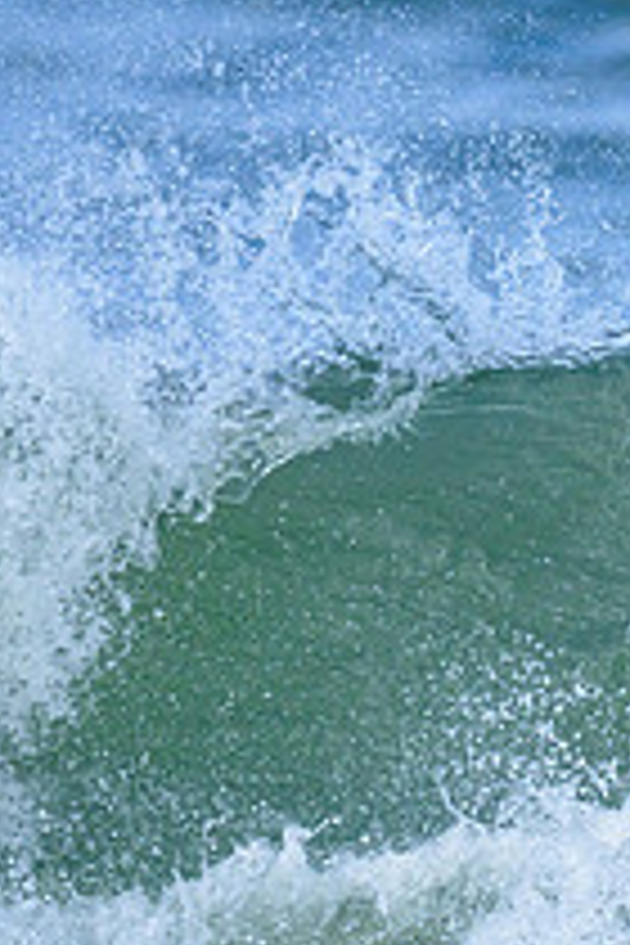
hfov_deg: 0.5
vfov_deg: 0.7
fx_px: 79873
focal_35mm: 3043
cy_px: 825
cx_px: 935
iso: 450
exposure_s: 1/2000
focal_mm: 800
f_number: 6.3
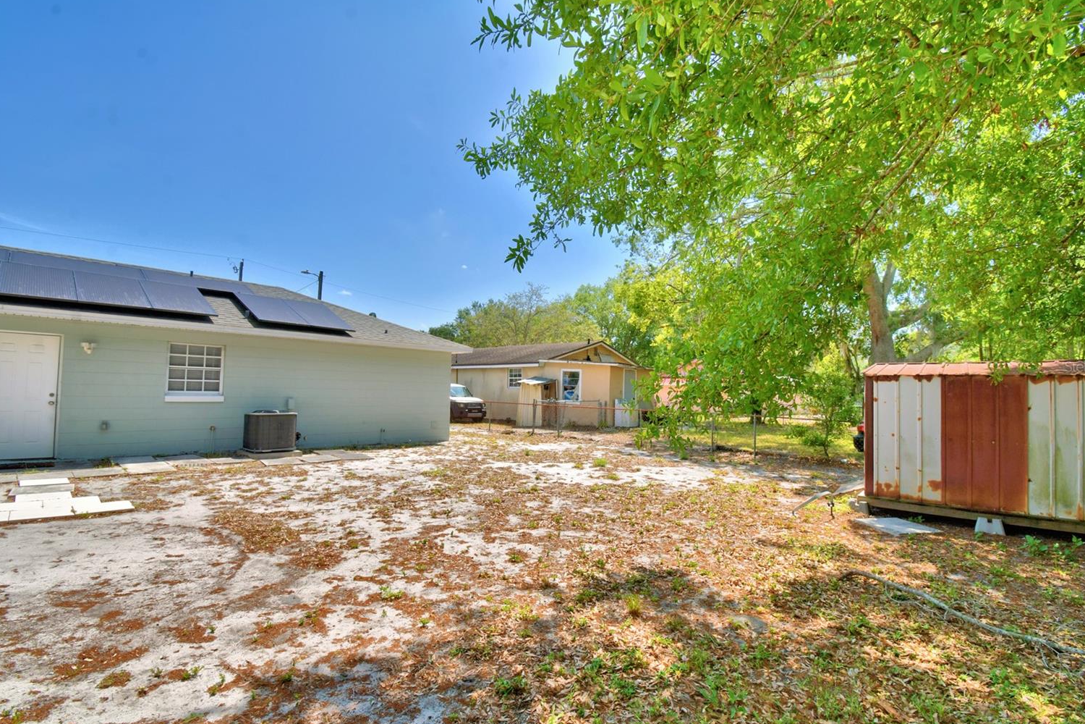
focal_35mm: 16
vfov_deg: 73.7
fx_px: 482
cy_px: 366
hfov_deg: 96.7
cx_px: 550
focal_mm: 10
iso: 100
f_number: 13
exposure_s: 1/250
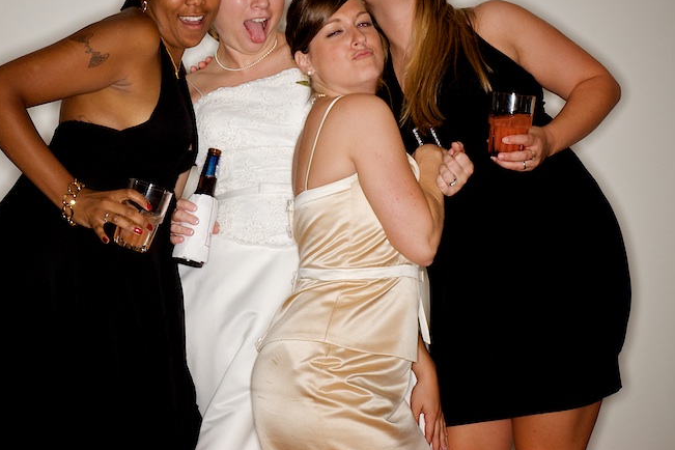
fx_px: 1556
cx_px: 252
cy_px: 141
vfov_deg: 16.4
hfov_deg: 24.4
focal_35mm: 83
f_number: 16
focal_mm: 40
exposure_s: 1/250
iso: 200
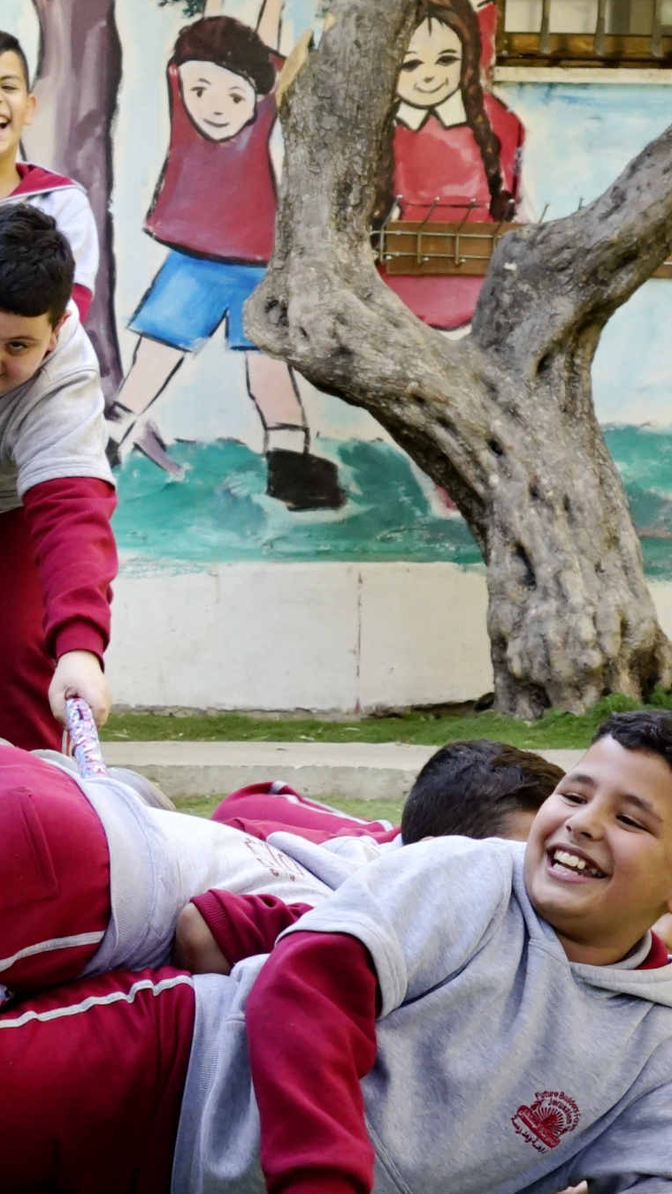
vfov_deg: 21.1
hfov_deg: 11.5
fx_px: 3199
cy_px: 615
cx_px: -351
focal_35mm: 101
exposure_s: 1/160
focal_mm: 53
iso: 1250
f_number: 8
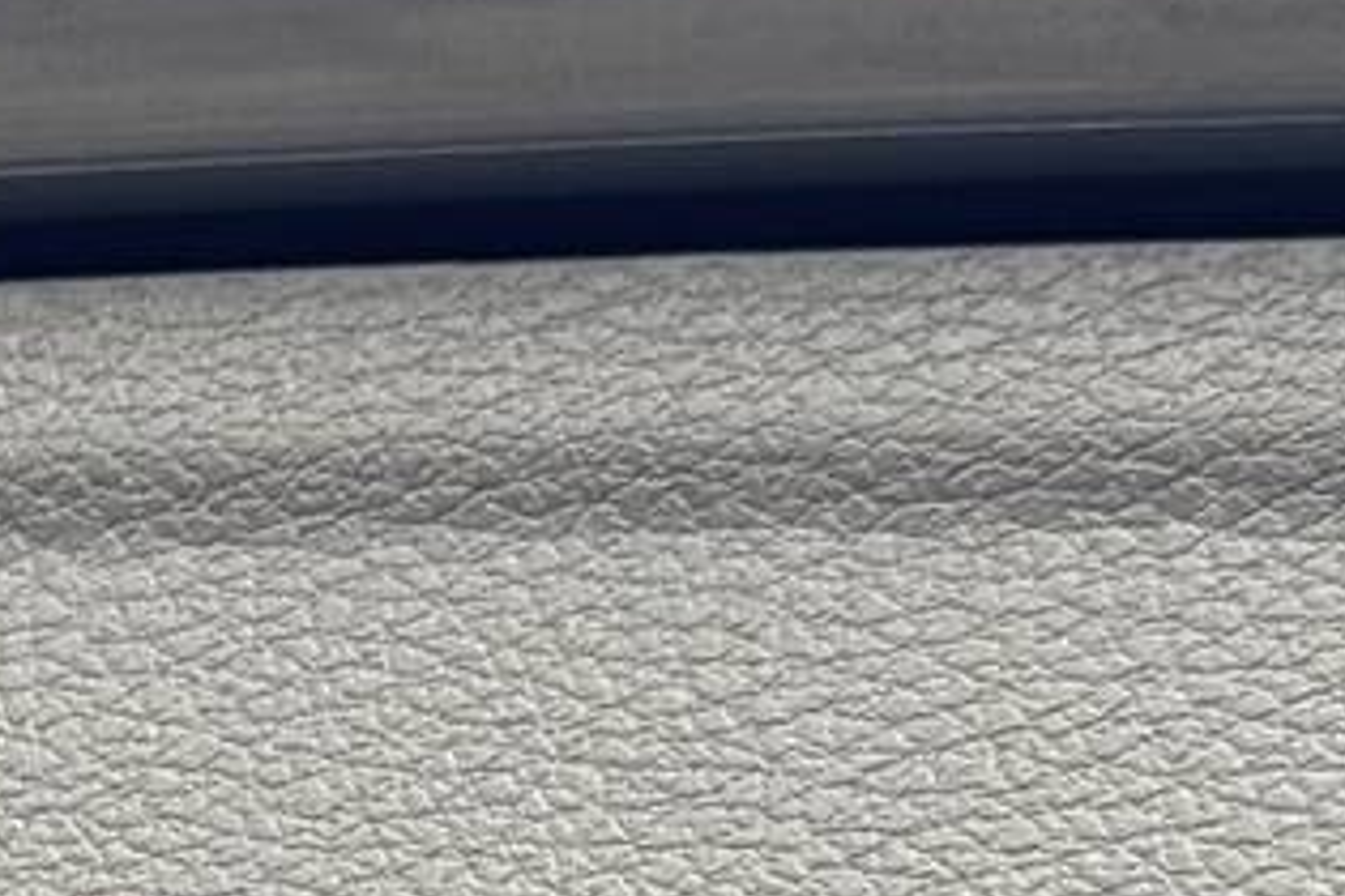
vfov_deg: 7.1
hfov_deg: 10.4
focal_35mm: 190
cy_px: 1310
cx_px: -777
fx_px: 7098
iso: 64
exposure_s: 1/356
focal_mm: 6.76
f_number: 1.78
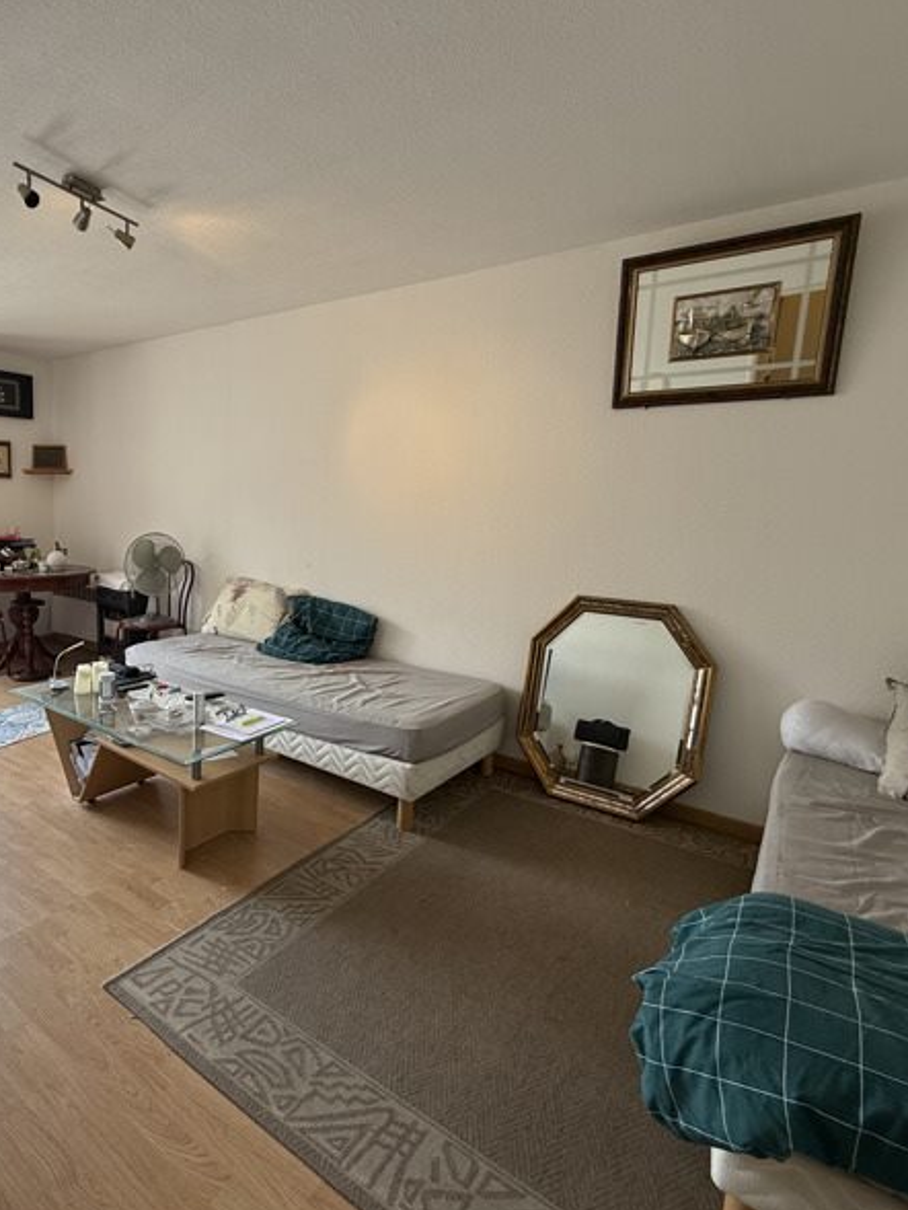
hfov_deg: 65.4
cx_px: 251
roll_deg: -1.8
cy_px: 606
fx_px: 664
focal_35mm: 19
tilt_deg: -9.5
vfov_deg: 84.7
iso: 80
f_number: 2.2
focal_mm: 2.22
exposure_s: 1/100
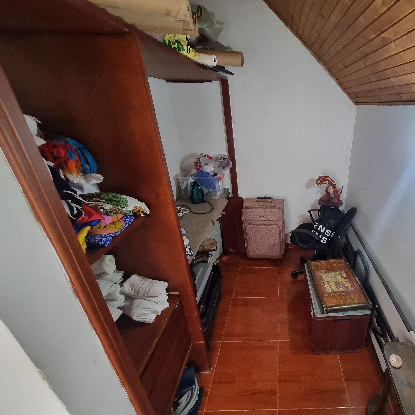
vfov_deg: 87.4
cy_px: 209
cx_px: 285
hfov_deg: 83.6
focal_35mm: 16
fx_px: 217
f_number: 2.2
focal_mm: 1.74
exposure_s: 1/60
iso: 320
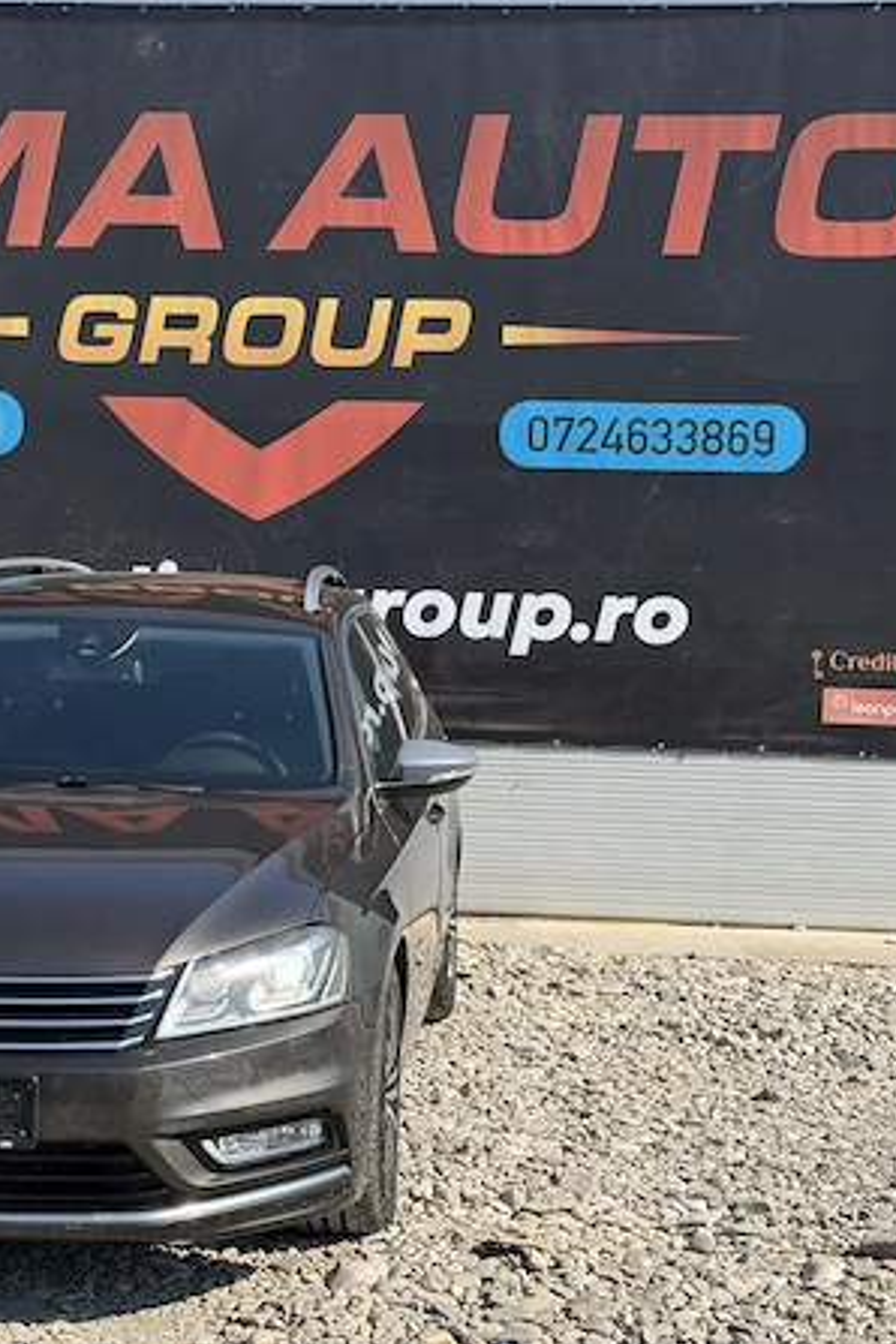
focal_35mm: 67
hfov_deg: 20.3
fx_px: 2501
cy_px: 670
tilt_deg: -2.0
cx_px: 343
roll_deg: -1.3
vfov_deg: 30.1
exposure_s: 1/2415
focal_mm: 6.76
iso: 64
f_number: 1.78
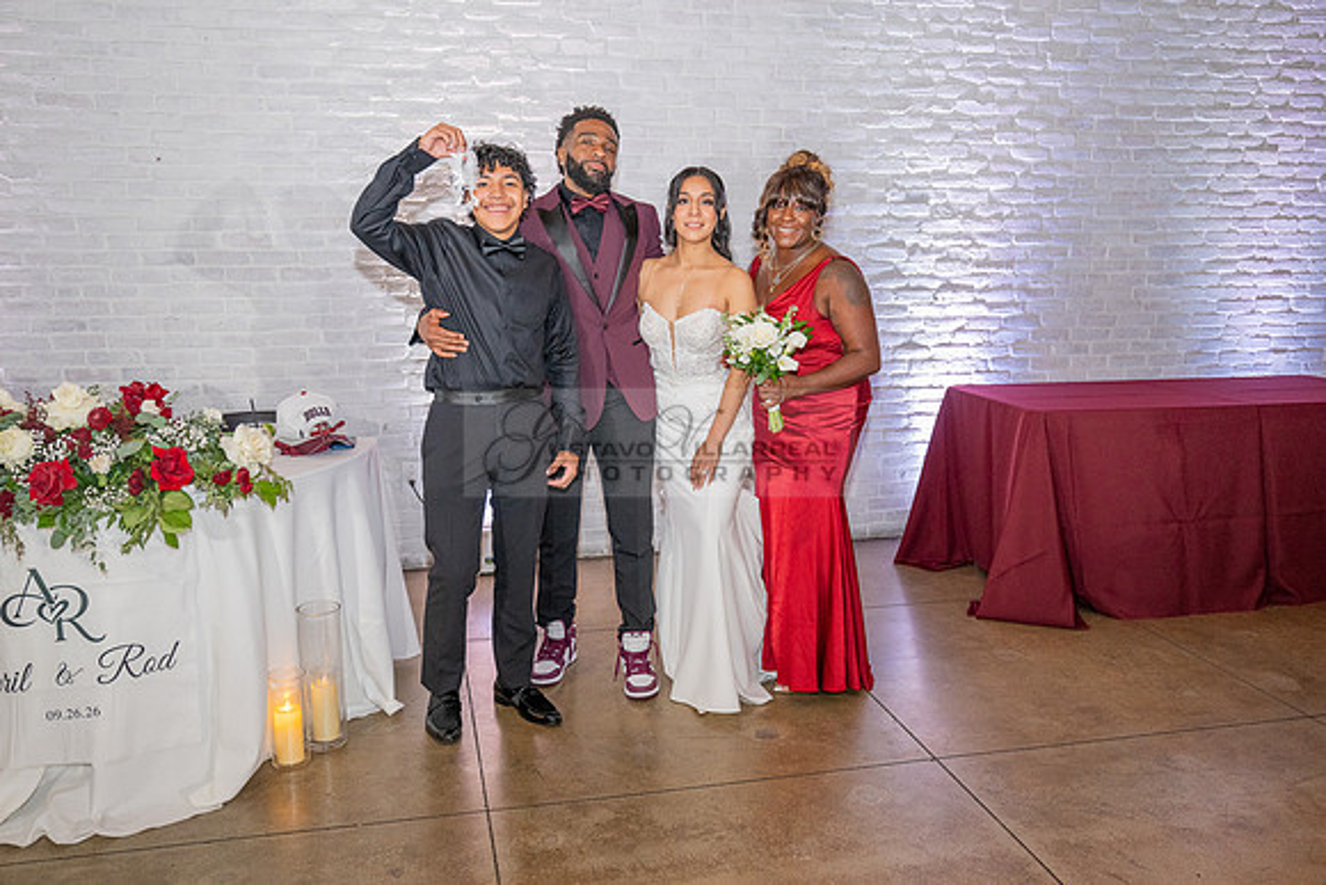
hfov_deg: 60.3
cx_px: 663
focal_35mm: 31
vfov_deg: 42.3
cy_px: 442
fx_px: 1142
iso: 2000
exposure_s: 1/200
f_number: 3.5
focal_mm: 31
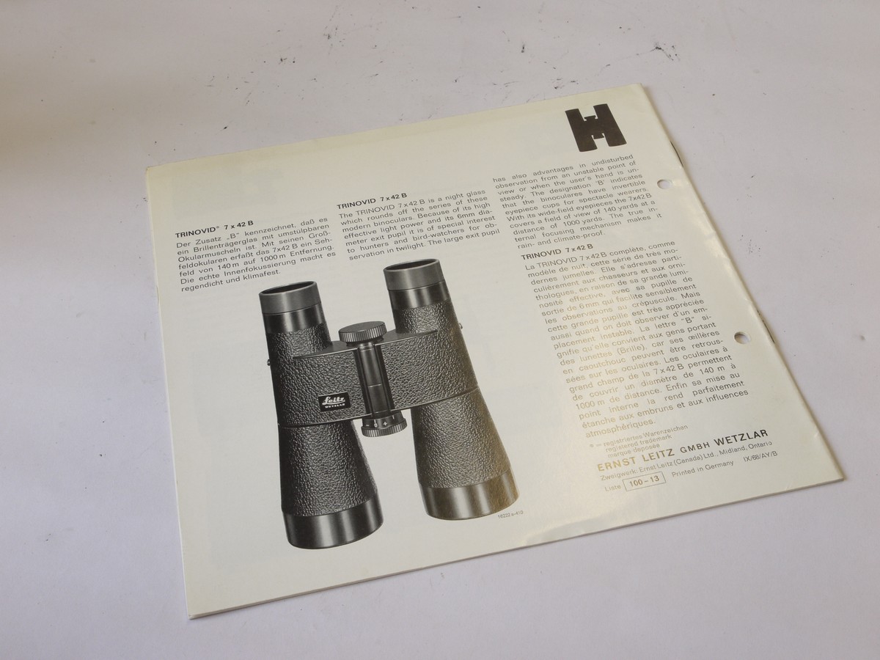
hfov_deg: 42.9
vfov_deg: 32.9
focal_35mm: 44
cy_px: 330
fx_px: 1119
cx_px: 440
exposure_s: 1/25
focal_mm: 22
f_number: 11
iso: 400
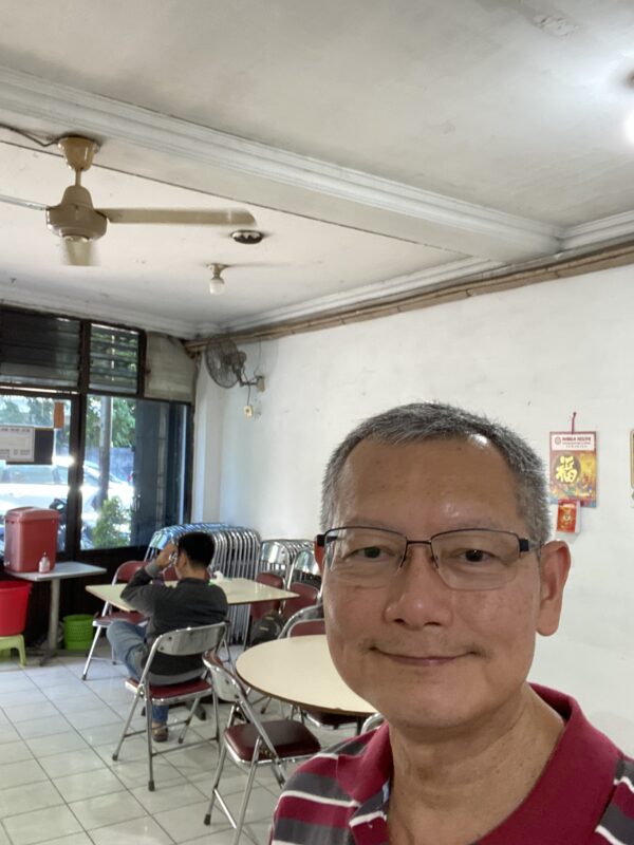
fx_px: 733
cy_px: 422
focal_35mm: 30
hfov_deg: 46.8
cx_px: 317
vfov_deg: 60.0
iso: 320
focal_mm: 2.71
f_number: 2.2
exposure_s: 1/50
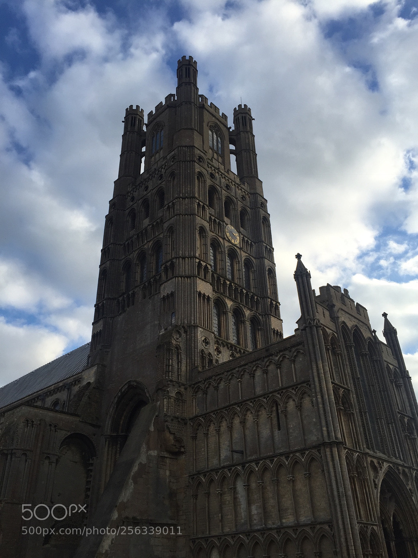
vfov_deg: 61.7
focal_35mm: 29
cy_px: 279
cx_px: 209
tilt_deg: +32.8
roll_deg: +1.1
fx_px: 467
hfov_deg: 48.2
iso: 32
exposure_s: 1/1236
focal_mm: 4.15
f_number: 2.2
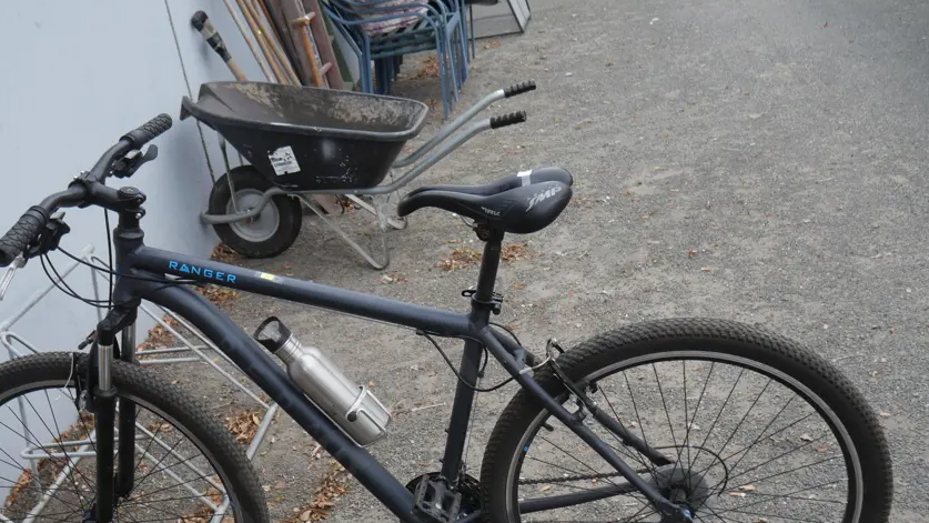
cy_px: 415
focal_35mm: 40
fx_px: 985
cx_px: 392
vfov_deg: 29.1
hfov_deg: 50.3
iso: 250
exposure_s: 1/60
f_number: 3.6
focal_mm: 15
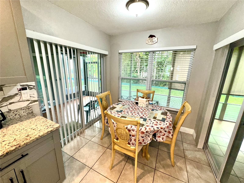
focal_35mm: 14
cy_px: 92
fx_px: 99
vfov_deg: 85.7
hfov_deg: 102.1
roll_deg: -1.2
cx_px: 122
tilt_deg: -13.8
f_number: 2.2
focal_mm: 2.22
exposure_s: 1/120
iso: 160
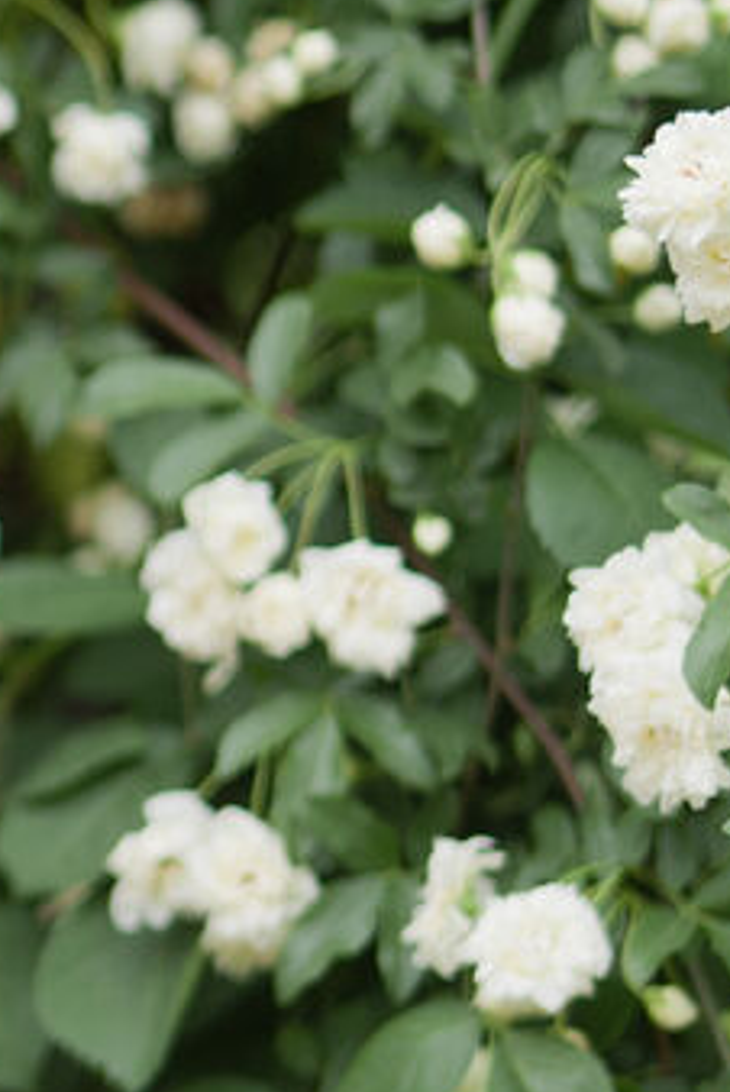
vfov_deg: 7.7
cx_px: -1160
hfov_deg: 5.0
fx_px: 8074
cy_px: 737
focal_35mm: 266
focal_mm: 50
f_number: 1.4
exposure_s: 1/800
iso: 100
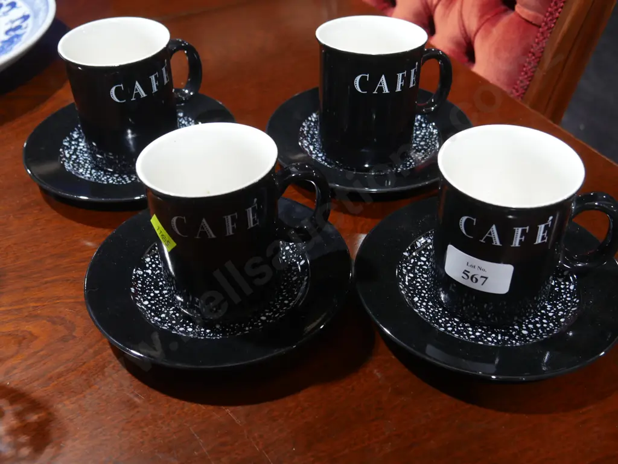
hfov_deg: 44.8
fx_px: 750
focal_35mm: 42
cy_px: 232
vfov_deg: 34.3
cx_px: 309
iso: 800
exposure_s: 1/60
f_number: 4.6
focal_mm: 21
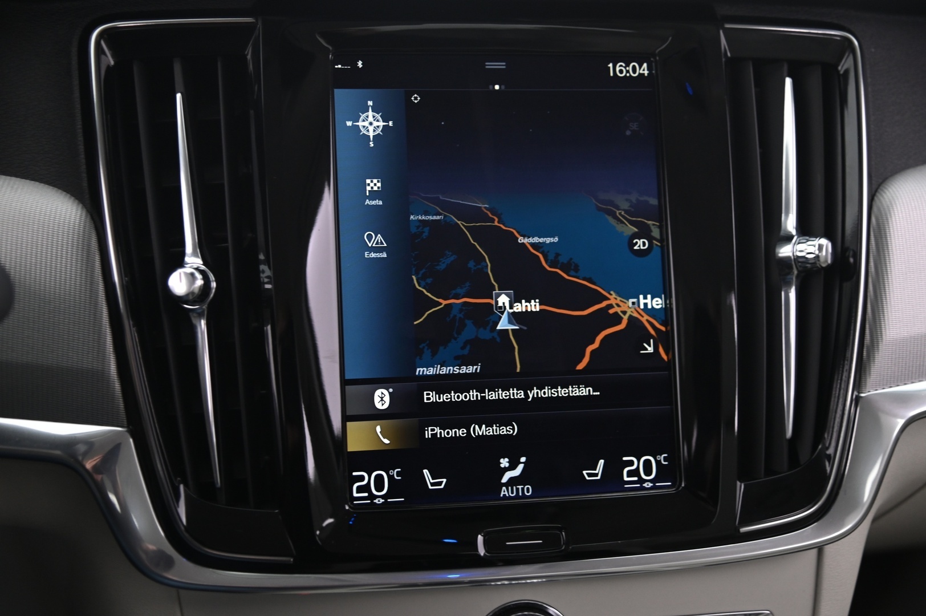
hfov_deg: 41.1
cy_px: 308
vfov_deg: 28.0
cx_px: 463
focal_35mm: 48
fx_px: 1234
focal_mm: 48
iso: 2000
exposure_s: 1/15
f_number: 4
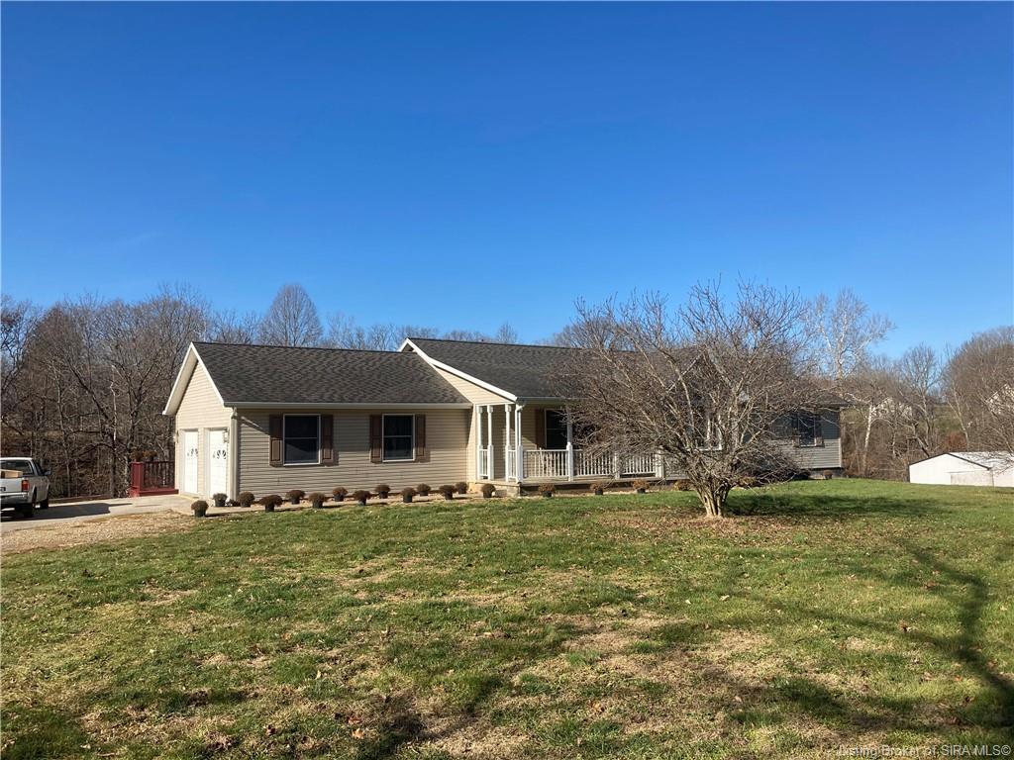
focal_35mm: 28
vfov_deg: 49.7
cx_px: 507
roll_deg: +0.9
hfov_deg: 63.4
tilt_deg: +4.6
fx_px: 820
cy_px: 380
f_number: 1.8
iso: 20
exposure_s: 1/1779
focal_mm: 3.99
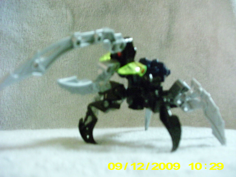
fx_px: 259
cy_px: 88
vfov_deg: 37.7
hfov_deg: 49.0
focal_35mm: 38
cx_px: 118
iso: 1600
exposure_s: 1/13
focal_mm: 6.3
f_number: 3.1
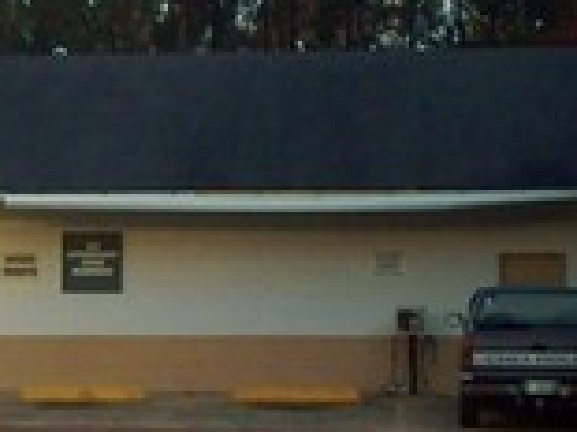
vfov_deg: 9.7
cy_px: 140
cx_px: -4
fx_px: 2532
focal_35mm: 152
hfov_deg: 12.8
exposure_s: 1/60
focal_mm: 9.86
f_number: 2.9
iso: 400
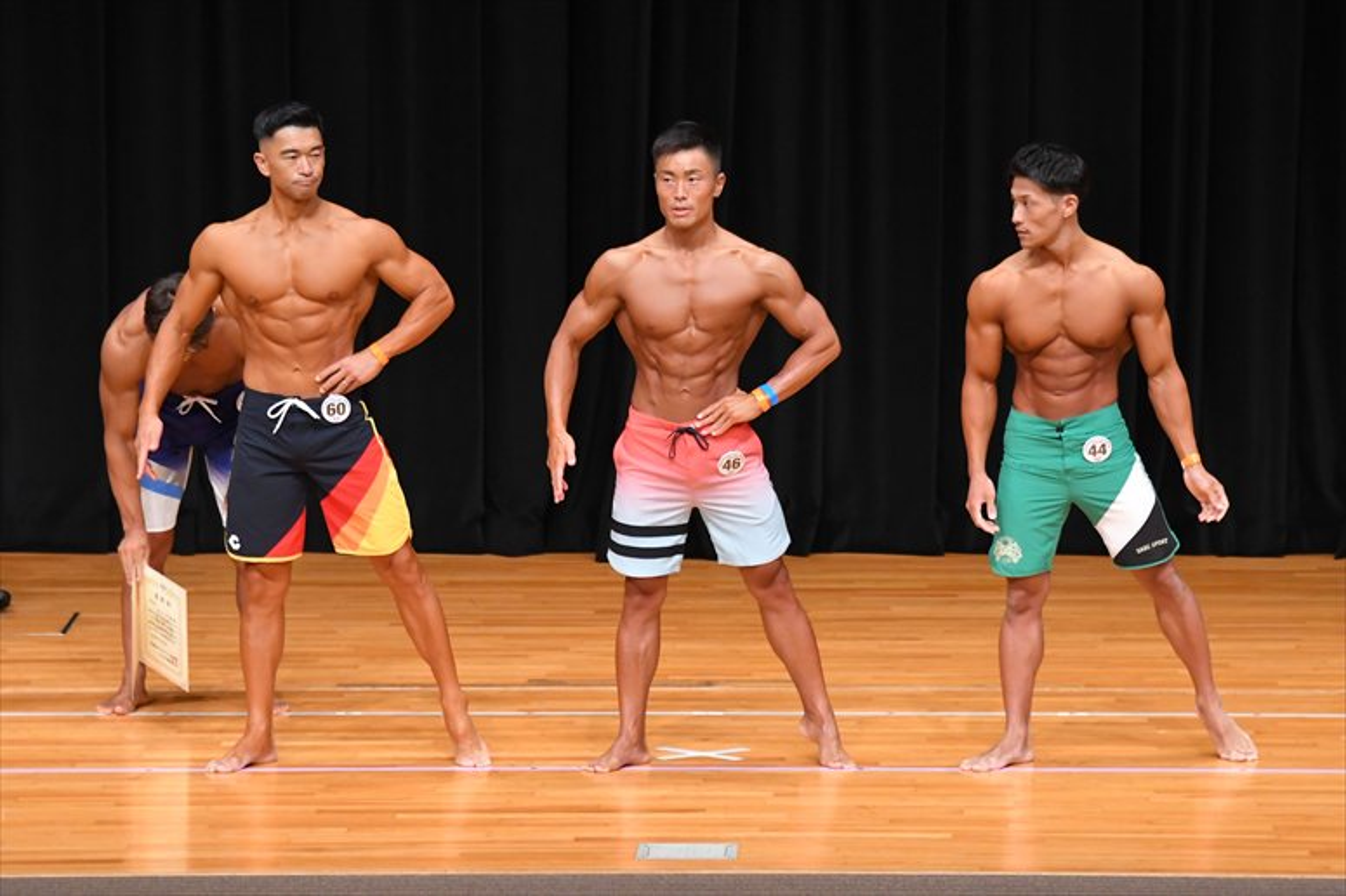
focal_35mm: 225
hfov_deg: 9.2
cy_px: 448
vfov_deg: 6.1
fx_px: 8409
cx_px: 673
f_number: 5.6
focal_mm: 150
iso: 4000
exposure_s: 1/400
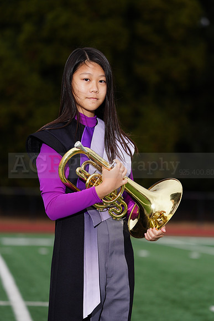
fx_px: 1809
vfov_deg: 10.1
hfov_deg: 6.8
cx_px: 107
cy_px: 160
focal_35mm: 203
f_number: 5.6
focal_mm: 203
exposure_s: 1/160
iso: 200
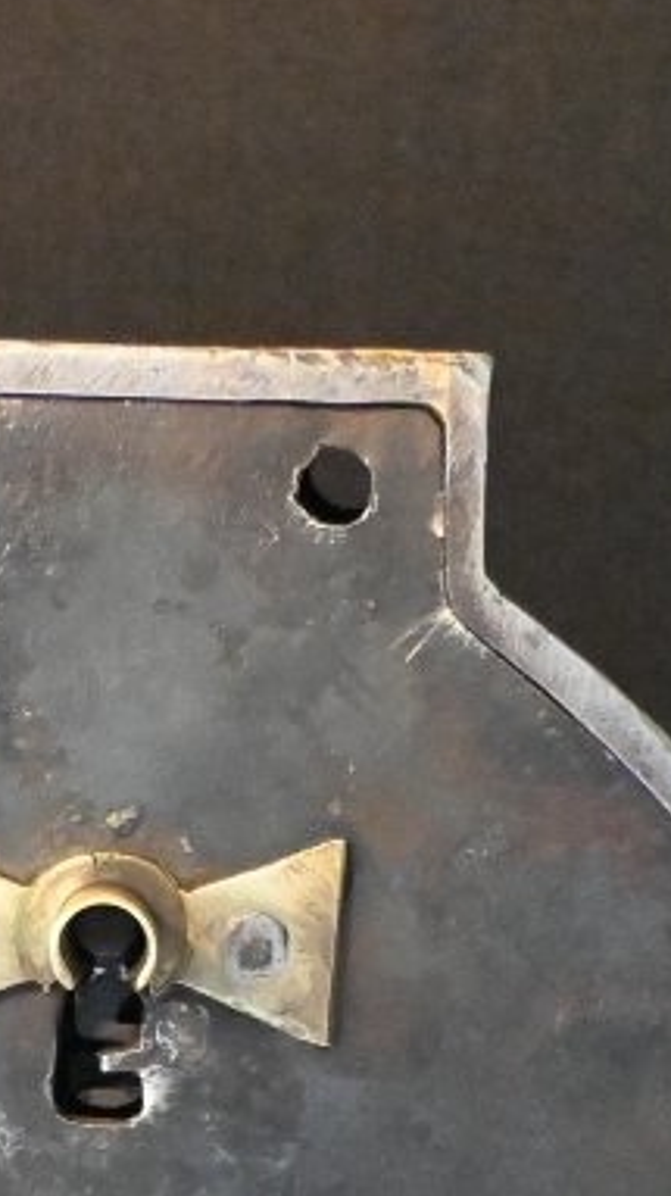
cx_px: -144
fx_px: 5152
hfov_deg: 7.4
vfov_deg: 12.7
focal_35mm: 163
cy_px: 1674
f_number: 5
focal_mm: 33
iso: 12800
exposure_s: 1/40
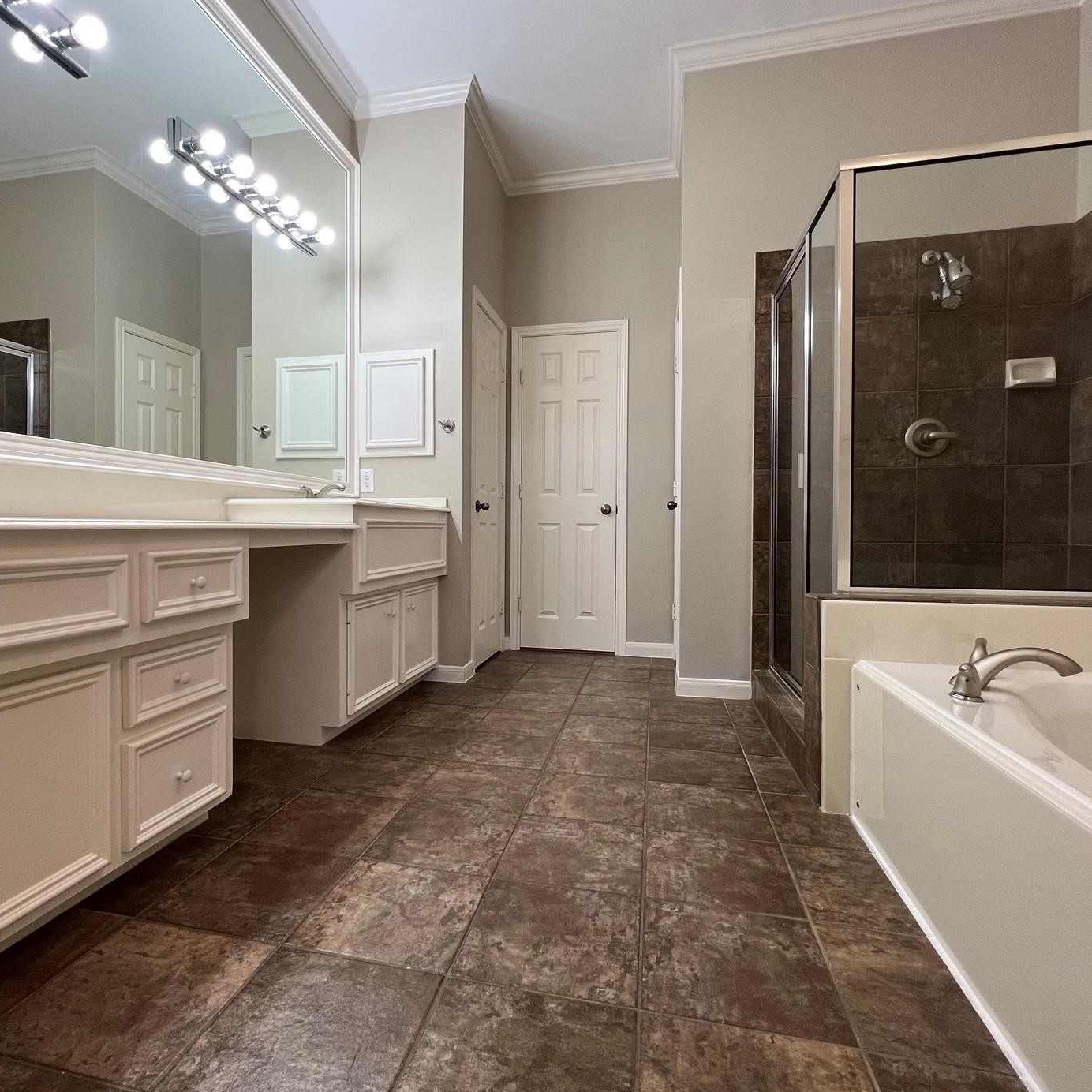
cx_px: 496
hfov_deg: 83.8
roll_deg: -0.2
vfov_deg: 84.0
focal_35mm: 17
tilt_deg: -1.1
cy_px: 532
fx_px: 607
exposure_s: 1/120
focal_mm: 1.57
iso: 125
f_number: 1.8
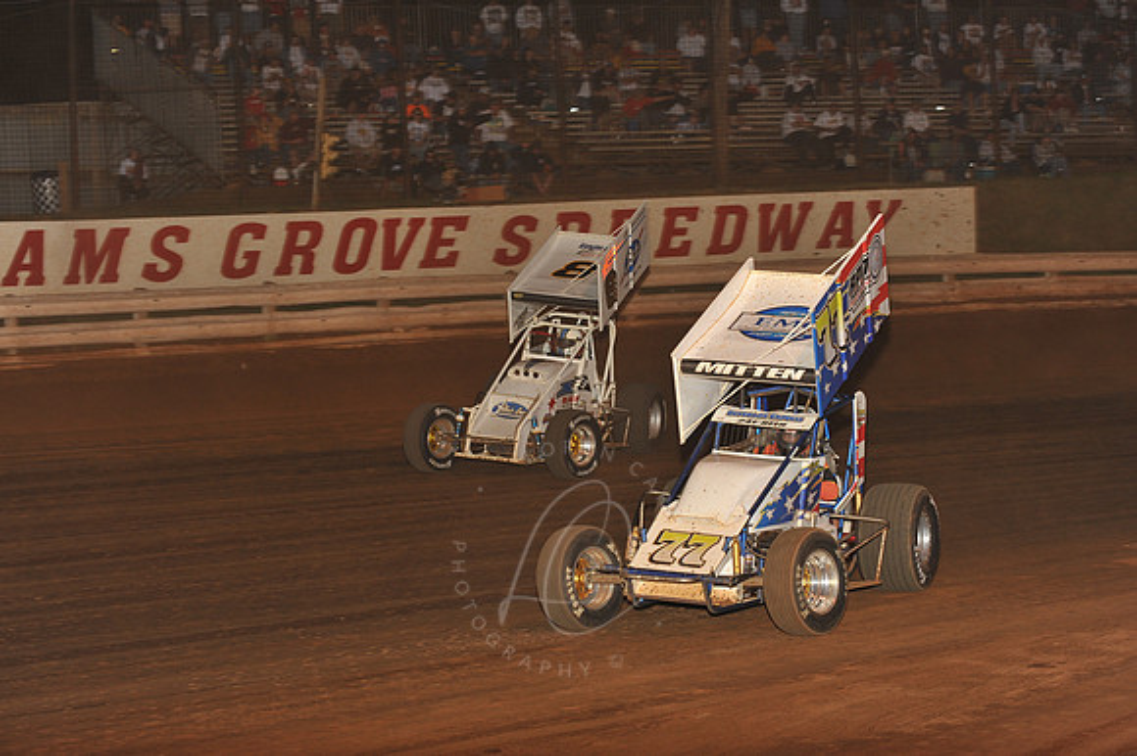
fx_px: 2525
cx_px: 568
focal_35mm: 80
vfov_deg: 17.0
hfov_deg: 25.4
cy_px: 378
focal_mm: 80
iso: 800
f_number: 6.3
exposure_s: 1/320
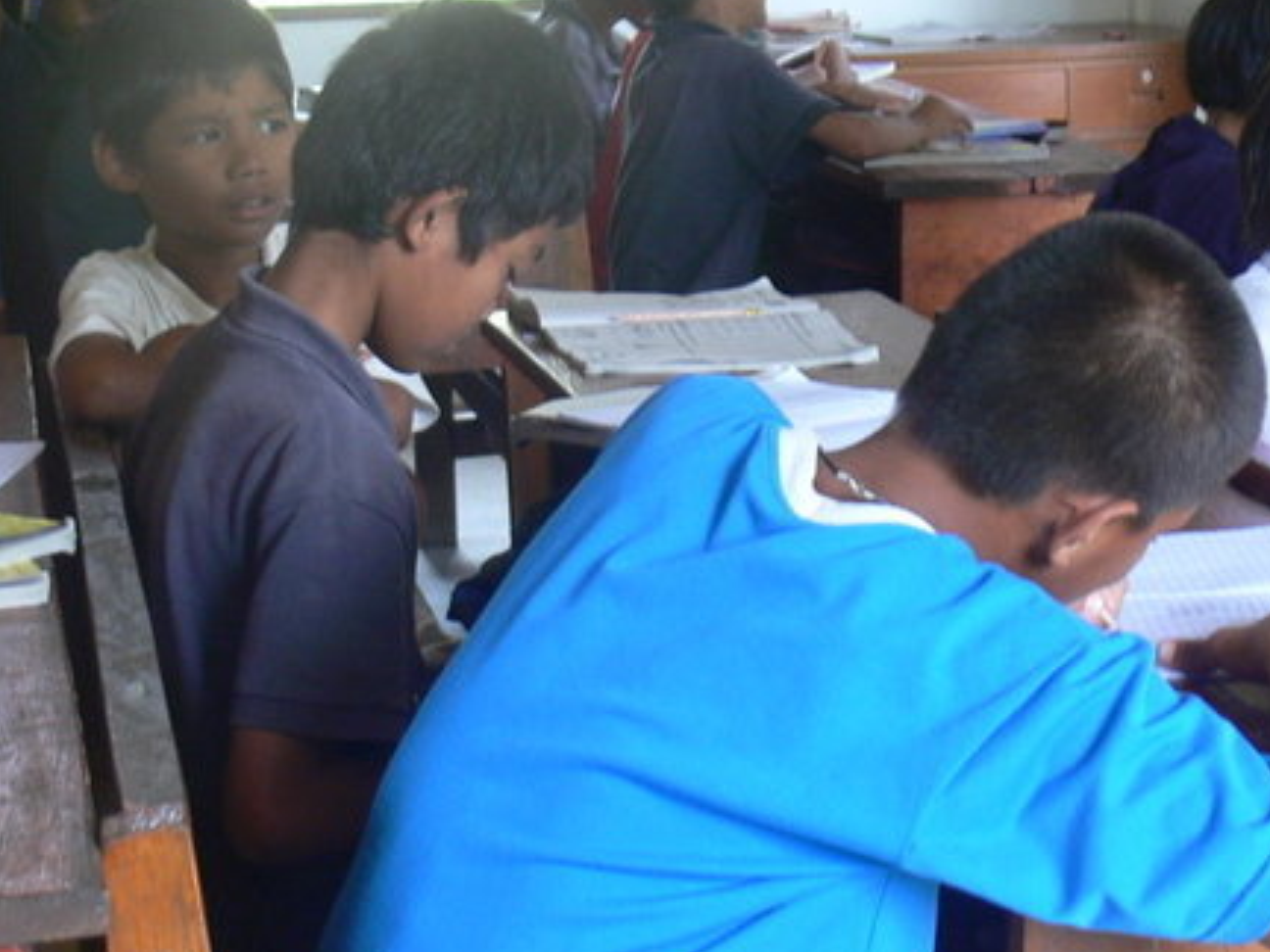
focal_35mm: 83
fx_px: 3045
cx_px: 606
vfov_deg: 17.8
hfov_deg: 23.6
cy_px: 432
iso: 80
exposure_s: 1/30
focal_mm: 7.4
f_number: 2.8
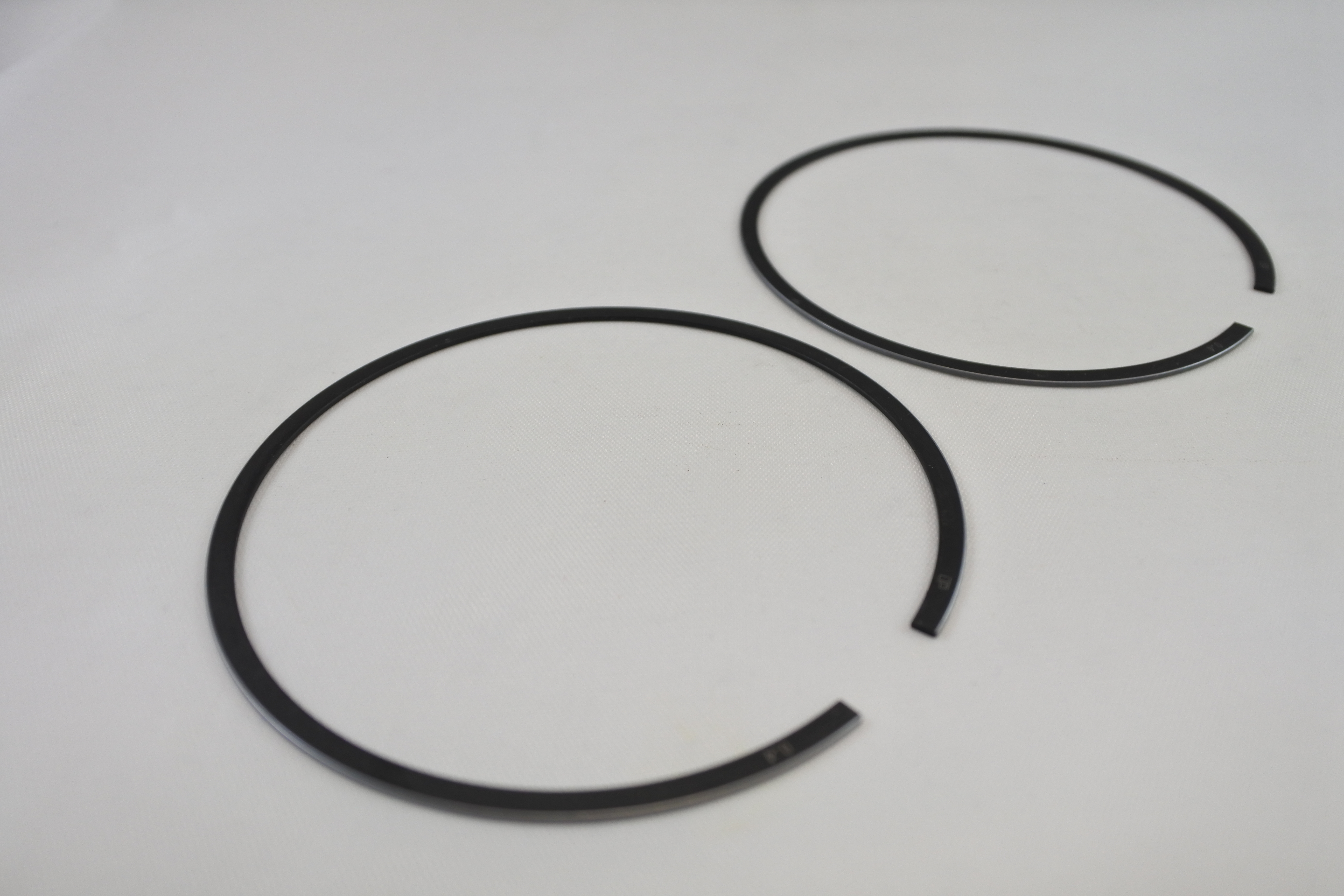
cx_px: 672
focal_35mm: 29
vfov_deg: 45.0
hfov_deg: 63.7
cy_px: 448
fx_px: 1083
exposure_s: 1/250
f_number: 3.8
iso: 280
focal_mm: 11
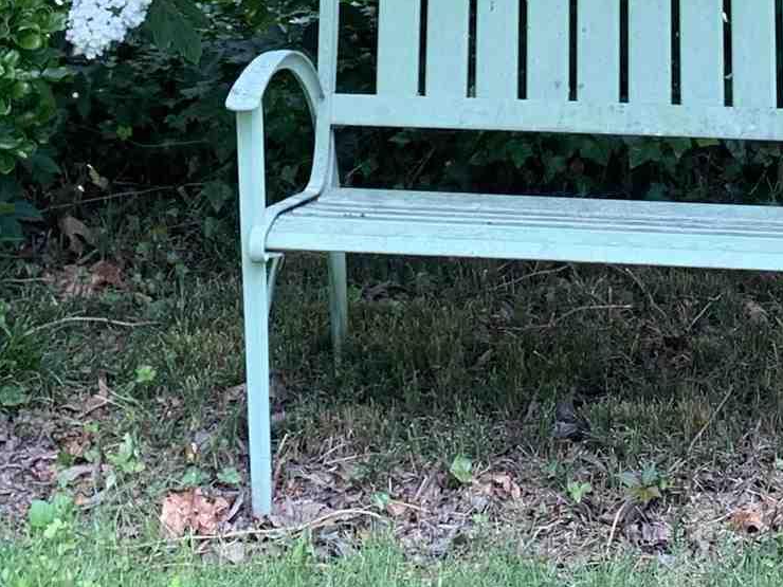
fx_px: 2443
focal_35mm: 108
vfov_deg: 12.7
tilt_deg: -2.0
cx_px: 421
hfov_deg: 18.2
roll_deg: -0.3
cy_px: -409
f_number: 1.8
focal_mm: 4.25
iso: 50
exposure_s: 1/122
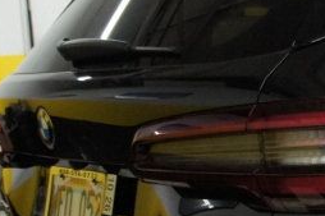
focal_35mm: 109
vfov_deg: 12.3
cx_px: 534
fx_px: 983
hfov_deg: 16.5
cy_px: 245
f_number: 3.5
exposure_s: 1/200
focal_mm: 18
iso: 1600
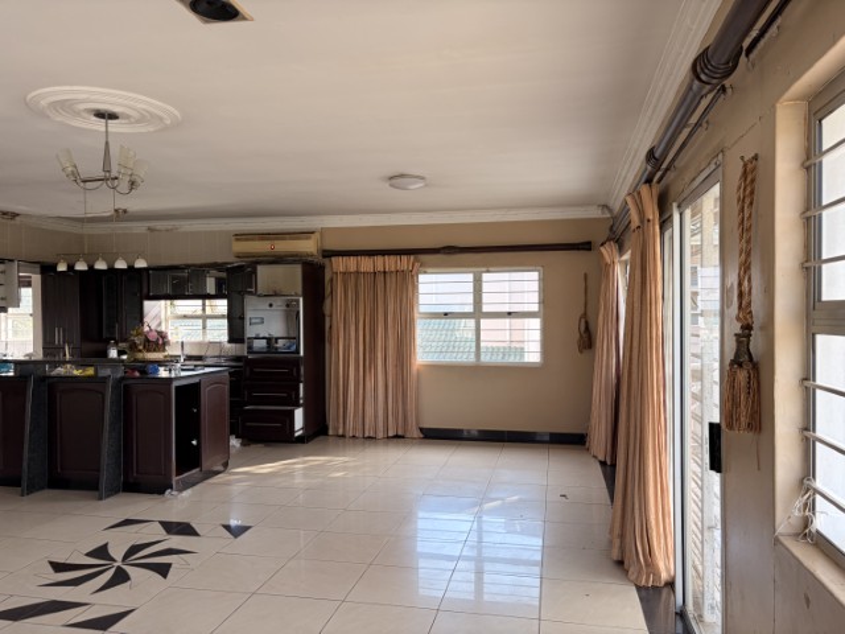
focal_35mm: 26
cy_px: 317
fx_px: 635
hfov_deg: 67.3
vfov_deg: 53.1
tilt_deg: +1.6
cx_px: 422
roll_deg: +2.3
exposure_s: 1/143
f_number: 1.6
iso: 50
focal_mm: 5.96
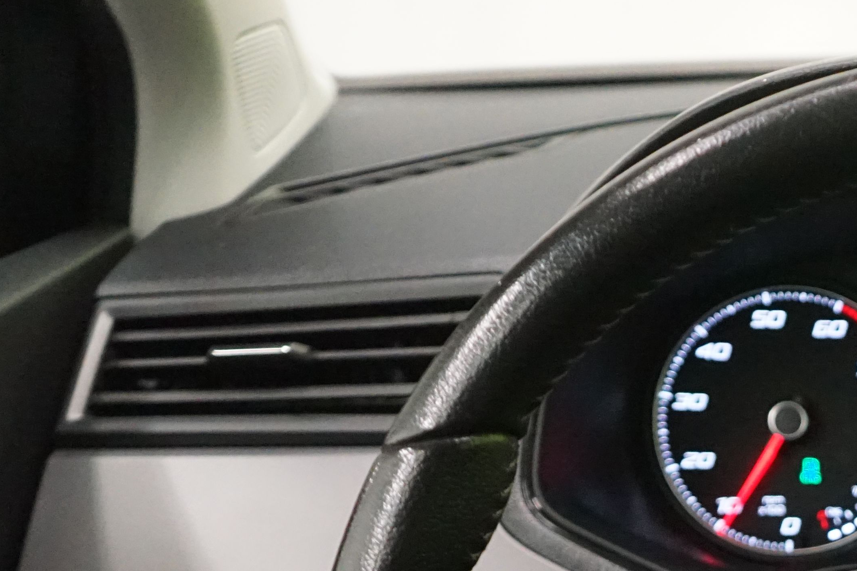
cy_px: 758
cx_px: 1006
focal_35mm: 93
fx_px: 2214
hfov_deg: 20.6
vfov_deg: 14.1
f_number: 4
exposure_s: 1/50
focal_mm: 33
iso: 6400
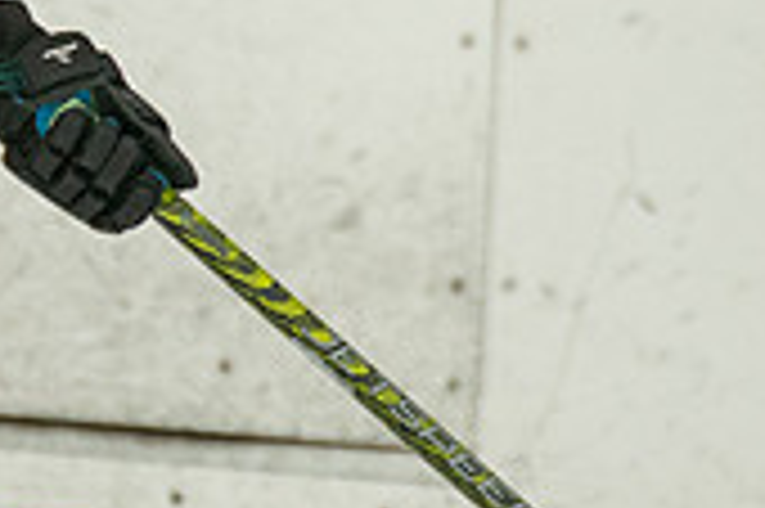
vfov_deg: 0.8
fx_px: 38467
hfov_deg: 1.1
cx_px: -375
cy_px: -7
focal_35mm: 1812
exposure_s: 1/2500
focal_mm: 300
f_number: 3.5
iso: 1600
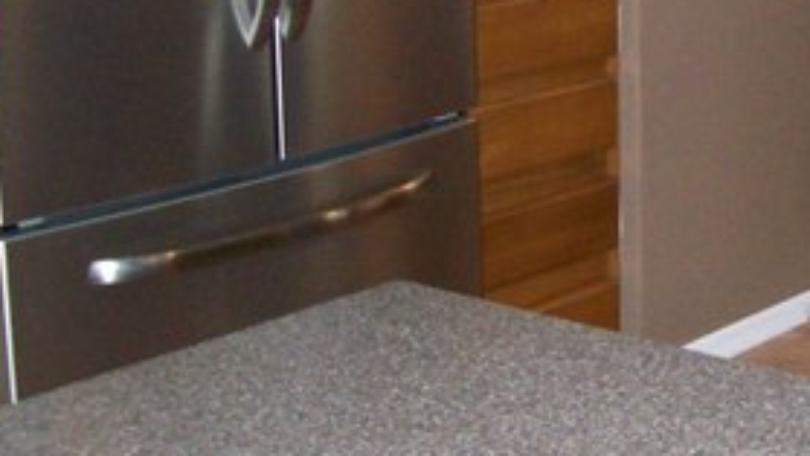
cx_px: 769
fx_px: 1933
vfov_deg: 13.2
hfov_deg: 22.9
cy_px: -41
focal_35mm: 90
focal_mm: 6
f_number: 2.7
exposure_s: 1/64
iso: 200
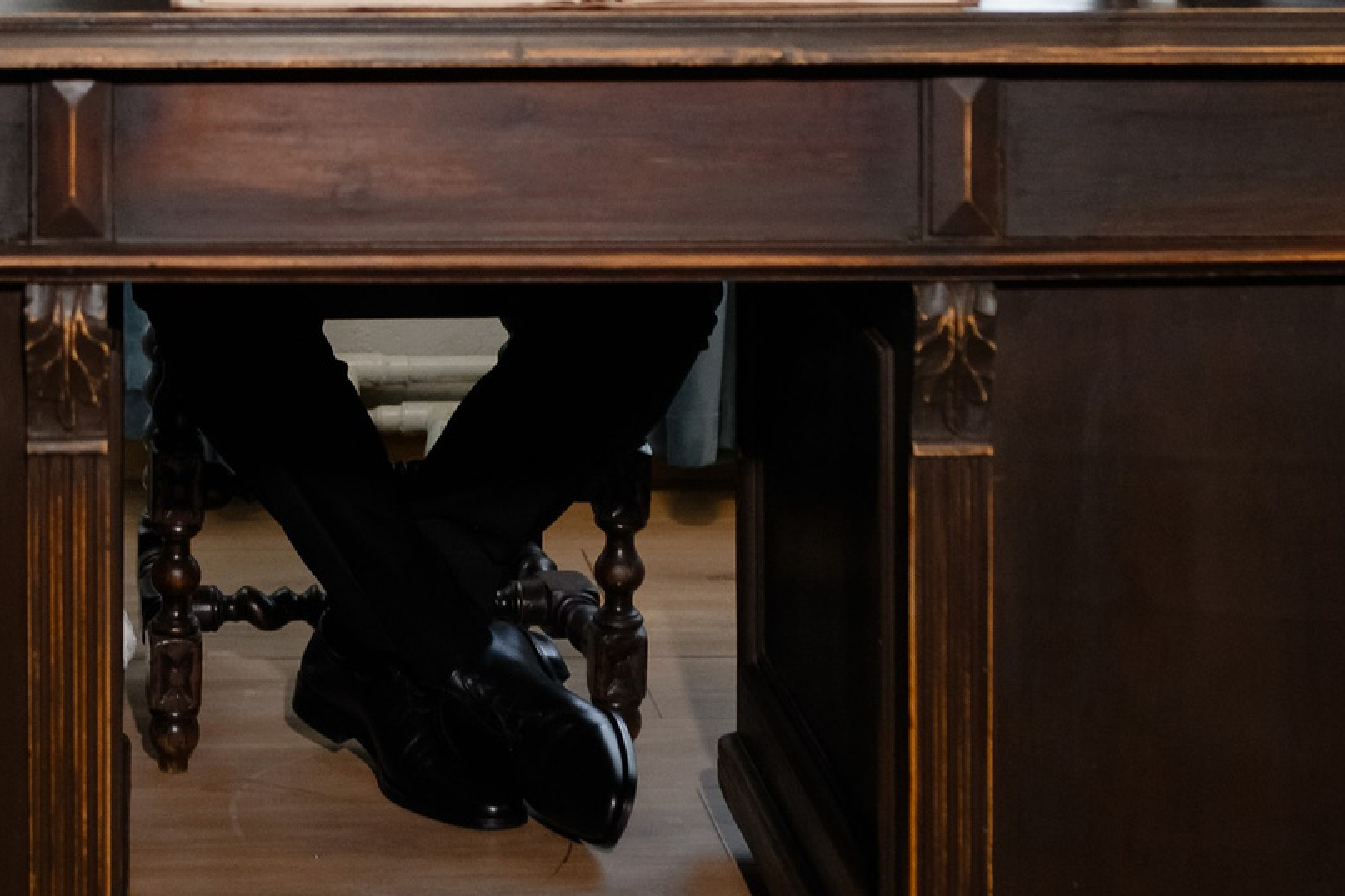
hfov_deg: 18.1
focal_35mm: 111
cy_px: -232
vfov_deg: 12.0
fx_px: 4147
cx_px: 110
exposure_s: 1/250
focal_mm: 35
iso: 800
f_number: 2.8
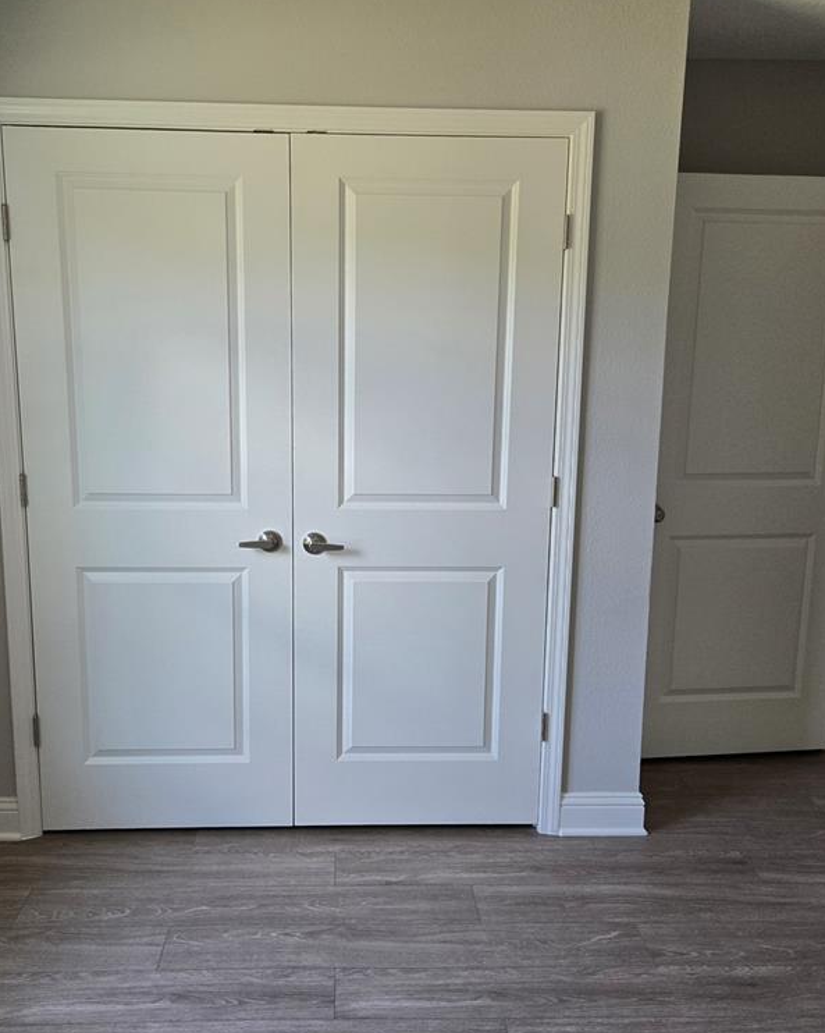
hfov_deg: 47.0
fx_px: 947
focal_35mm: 31
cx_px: 374
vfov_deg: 57.2
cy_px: 518
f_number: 1.8
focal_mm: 5.4
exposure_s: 1/180
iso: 160
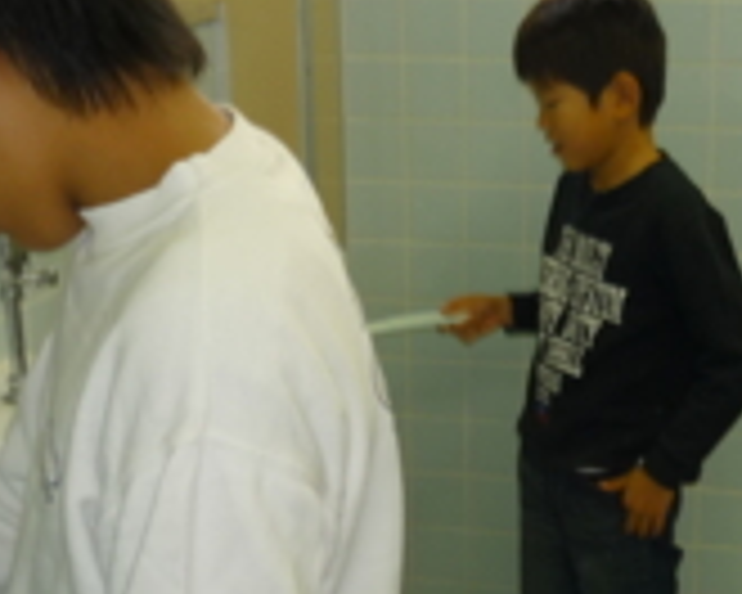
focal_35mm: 78
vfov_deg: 19.4
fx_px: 1713
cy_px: 486
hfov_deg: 24.2
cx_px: 531
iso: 100
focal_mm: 5.5
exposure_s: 1/30
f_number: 2.8
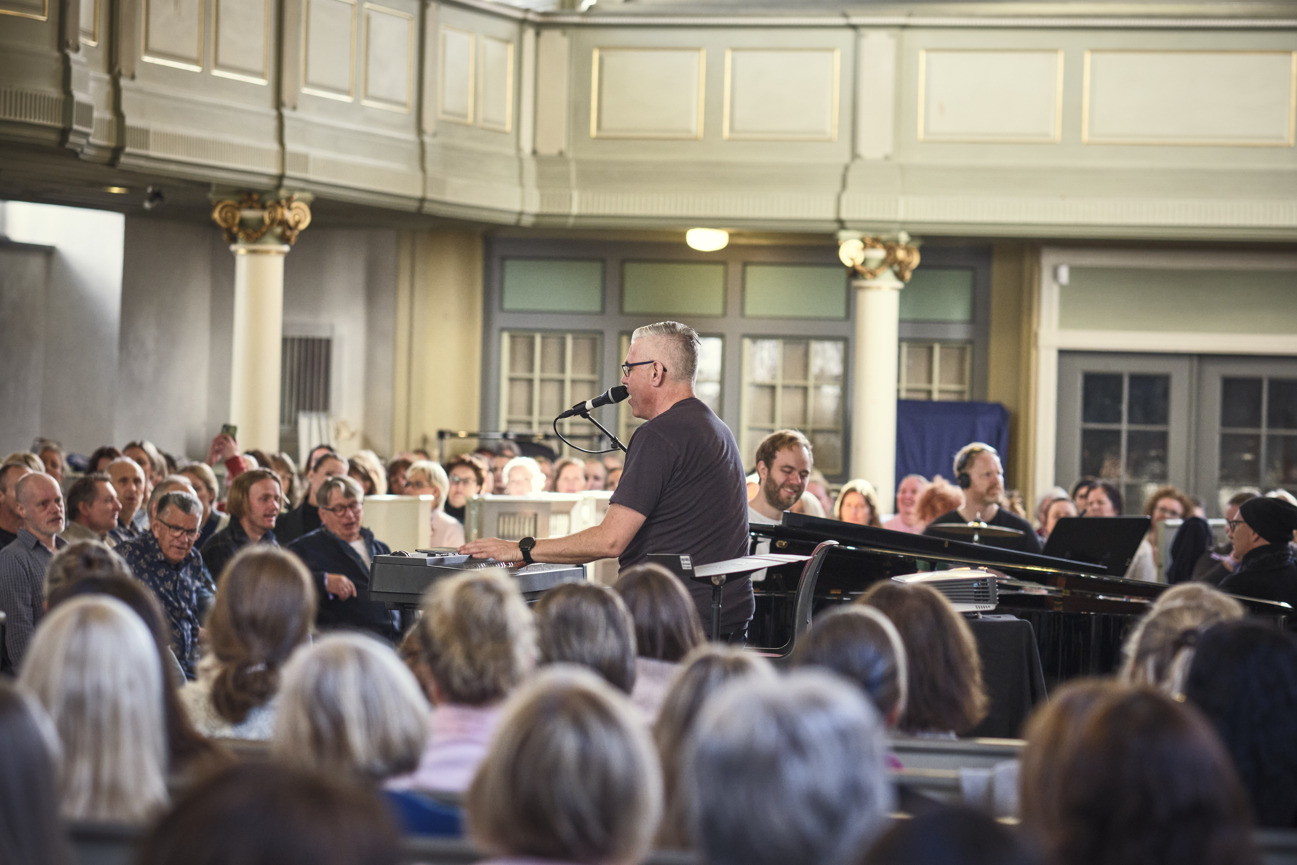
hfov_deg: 15.2
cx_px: 648
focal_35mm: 135
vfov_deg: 10.2
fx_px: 4863
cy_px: 432
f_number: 2.5
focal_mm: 90
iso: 1600
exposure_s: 1/170
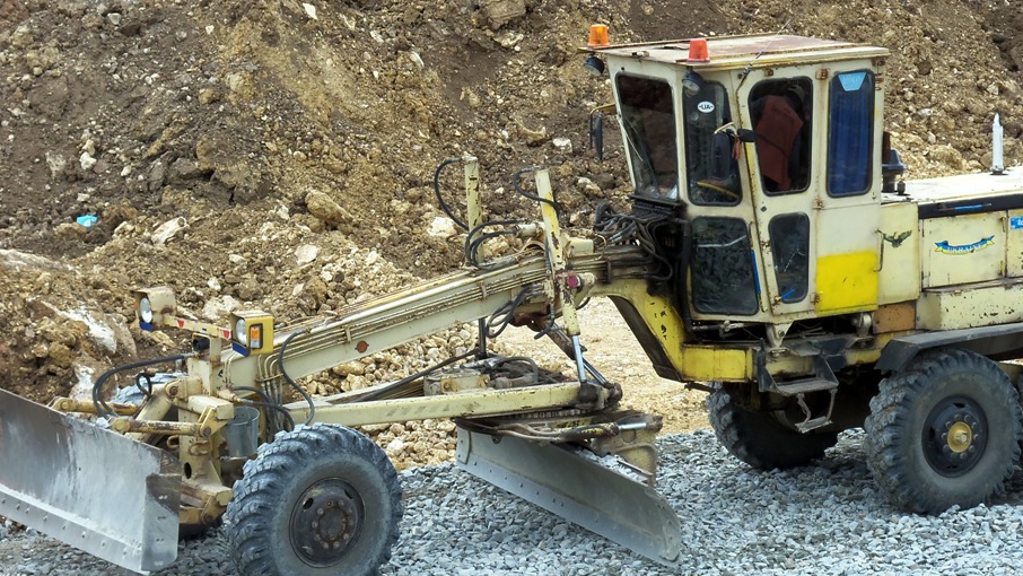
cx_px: 596
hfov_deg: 14.0
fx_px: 4178
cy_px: 243
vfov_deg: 7.9
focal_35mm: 154
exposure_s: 1/200
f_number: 4.4
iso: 80
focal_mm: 18.5
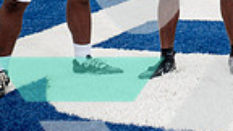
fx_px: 853
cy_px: -53
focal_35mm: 138
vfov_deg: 8.6
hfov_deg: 13.9
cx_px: 413
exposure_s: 1/250
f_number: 7.1
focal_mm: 32
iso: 320
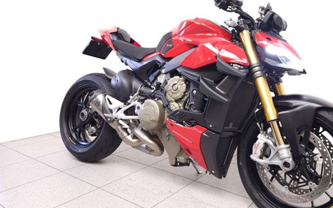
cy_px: 90
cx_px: 197
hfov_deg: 64.1
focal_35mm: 29
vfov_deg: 43.0
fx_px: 263
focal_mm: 5.4
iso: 125
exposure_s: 1/30
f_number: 1.8
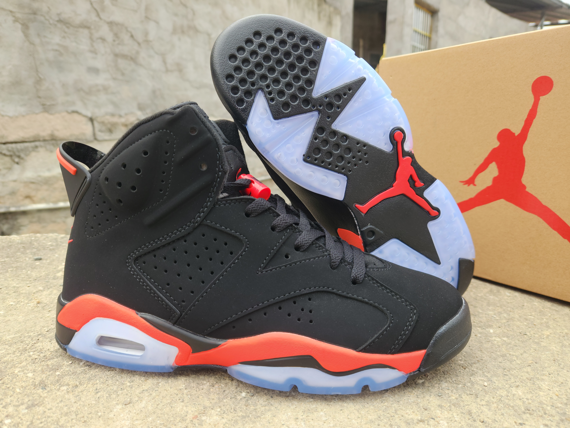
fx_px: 379
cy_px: 214
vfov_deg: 58.9
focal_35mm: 23
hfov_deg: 73.9
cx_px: 285
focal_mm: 5.4
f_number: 1.8
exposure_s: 1/100
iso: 20
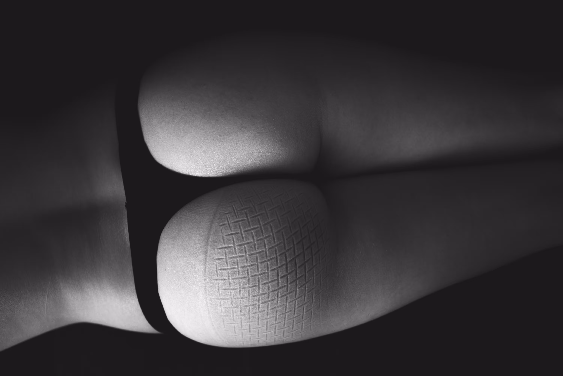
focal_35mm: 35
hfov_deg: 54.4
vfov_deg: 37.9
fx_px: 547
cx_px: 282
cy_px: 188
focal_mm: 35
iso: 500
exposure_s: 1/40
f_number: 2.5
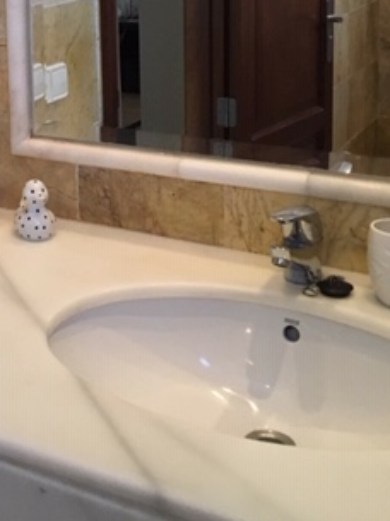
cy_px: 50
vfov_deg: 30.3
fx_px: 916
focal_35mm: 61
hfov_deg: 23.1
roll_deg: +1.6
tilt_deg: -11.3
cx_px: 7
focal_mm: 4.15
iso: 200
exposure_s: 1/25
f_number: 2.2
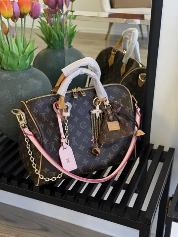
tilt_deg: -24.9
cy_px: 118
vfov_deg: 39.7
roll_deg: -0.4
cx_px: 89
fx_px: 329
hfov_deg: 30.3
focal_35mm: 48
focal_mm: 6.76
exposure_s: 1/60
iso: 160
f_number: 1.78
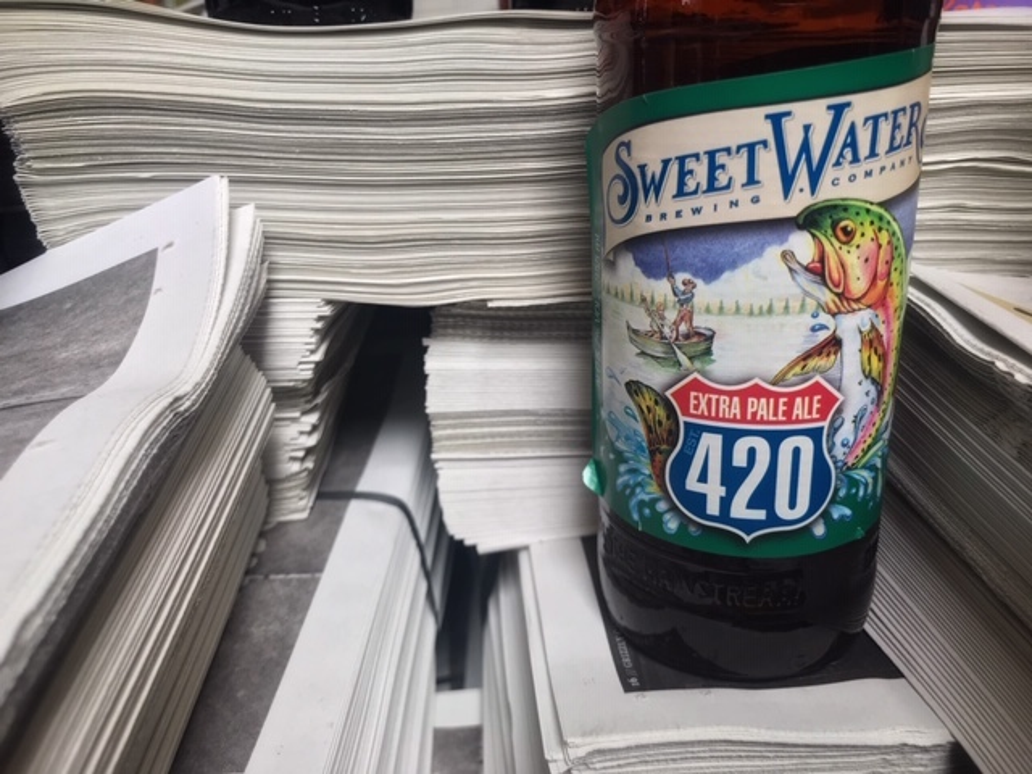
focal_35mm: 28
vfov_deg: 49.7
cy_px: 387
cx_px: 516
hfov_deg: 63.4
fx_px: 835
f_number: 1.8
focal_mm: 3.99
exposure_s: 1/100
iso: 25
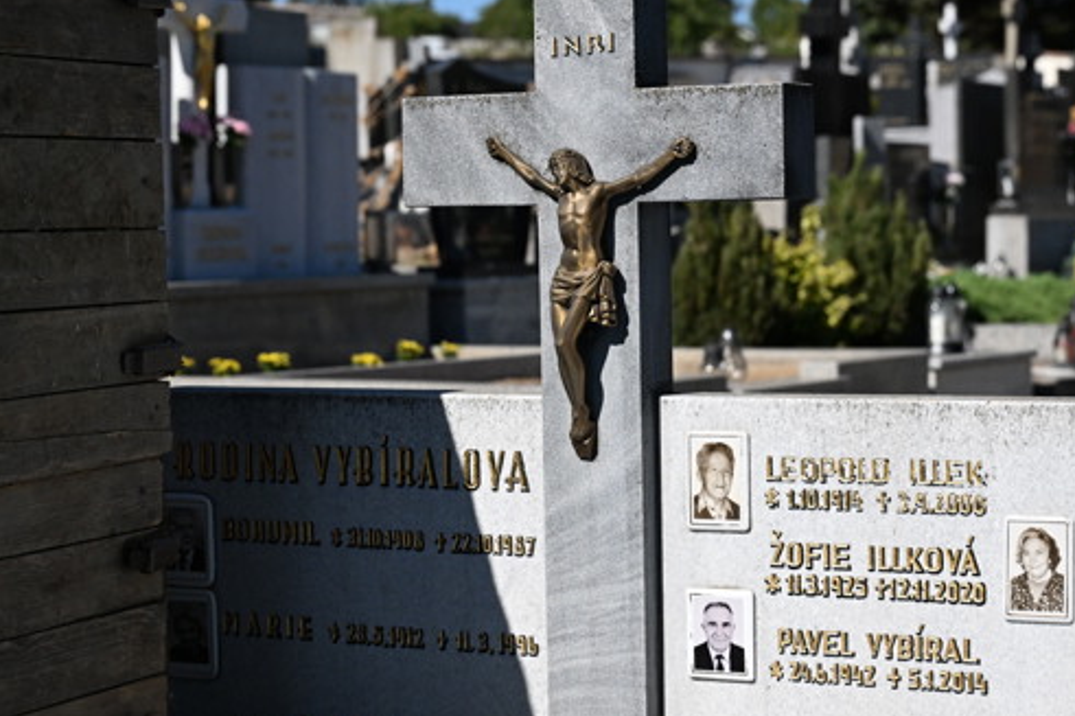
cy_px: 377
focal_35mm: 90
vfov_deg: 15.2
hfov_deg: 22.6
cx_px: 598
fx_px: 2686
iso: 2000
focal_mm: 64
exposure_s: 1/20000
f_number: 5
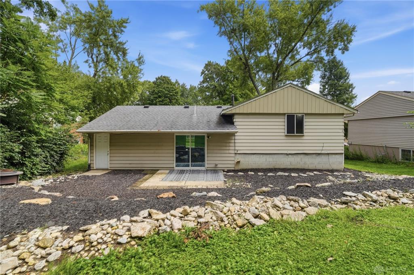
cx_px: 207
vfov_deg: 73.7
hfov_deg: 96.8
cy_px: 138
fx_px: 184
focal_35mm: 16
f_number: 5.6
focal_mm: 16
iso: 100
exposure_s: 1/6400
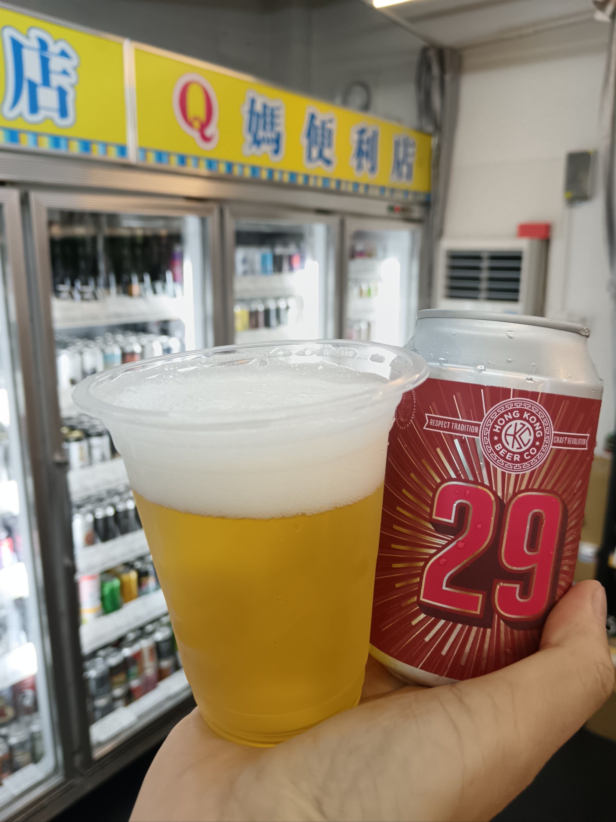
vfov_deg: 65.3
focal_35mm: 27
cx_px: 308
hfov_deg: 51.4
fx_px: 641
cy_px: 411
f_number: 1.9
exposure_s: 1/50
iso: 653
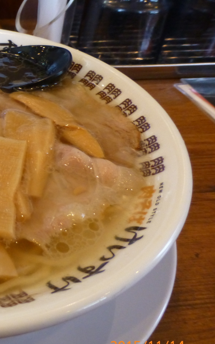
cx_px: -81
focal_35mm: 45
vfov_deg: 44.4
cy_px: 163
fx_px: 422
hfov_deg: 24.2
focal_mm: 4.3
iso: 400
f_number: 3.3
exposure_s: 1/30
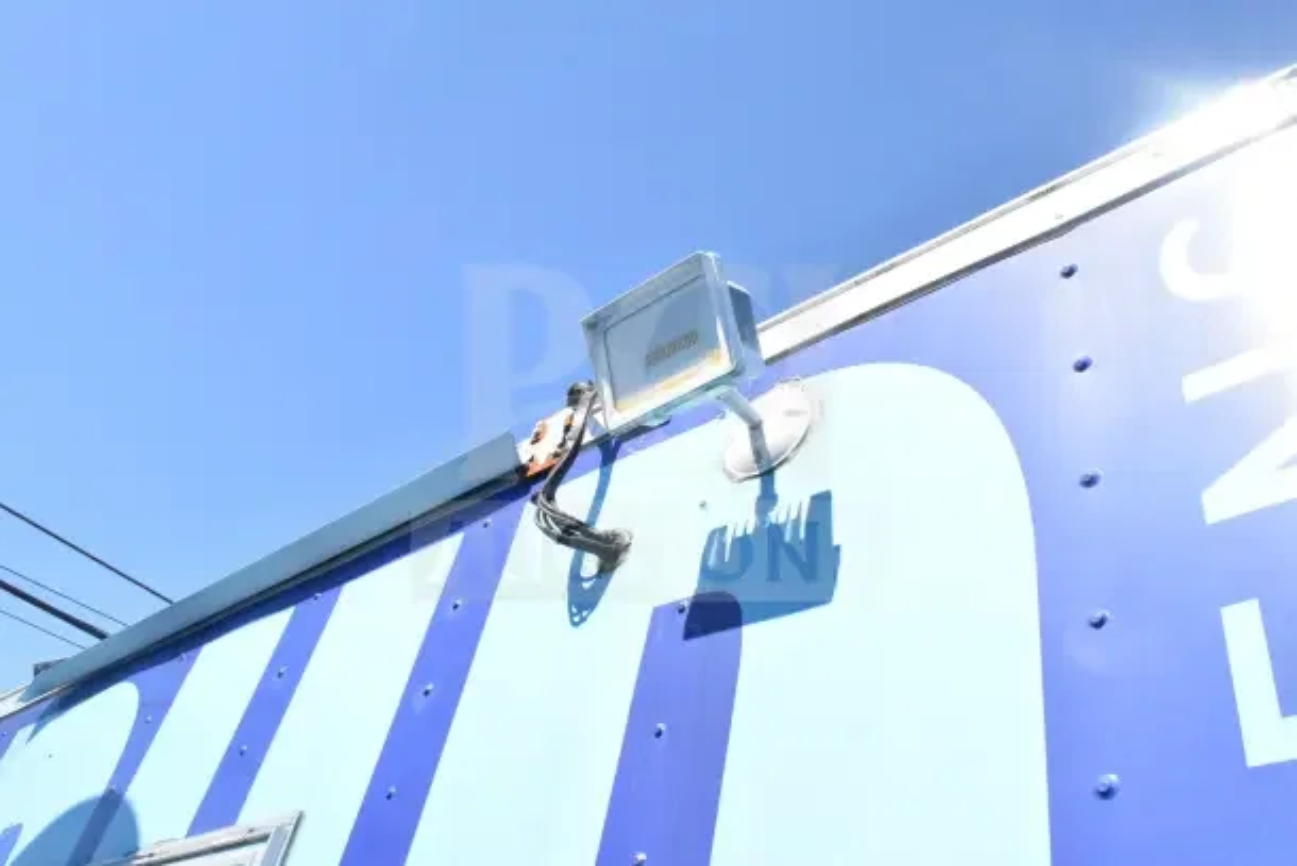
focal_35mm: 32
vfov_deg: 41.7
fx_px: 1135
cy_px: 433
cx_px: 648
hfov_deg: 59.5
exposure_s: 1/1600
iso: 6400
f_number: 20
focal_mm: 21
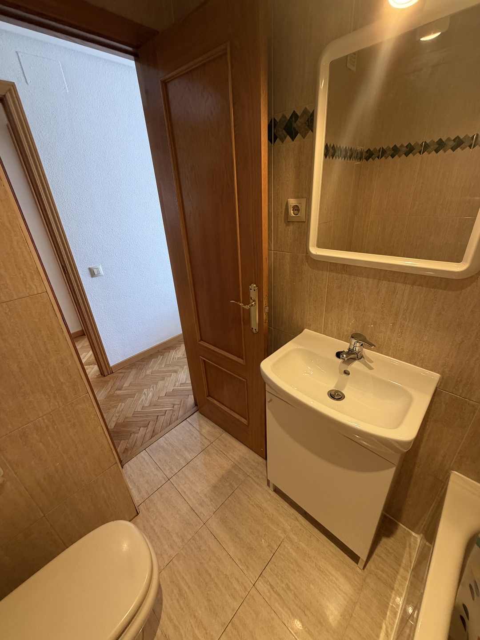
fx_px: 259
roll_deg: +5.0
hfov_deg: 85.7
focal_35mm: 14
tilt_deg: -25.7
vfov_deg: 102.1
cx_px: 240
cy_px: 320
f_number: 2.2
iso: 200
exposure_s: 1/50
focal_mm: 2.22
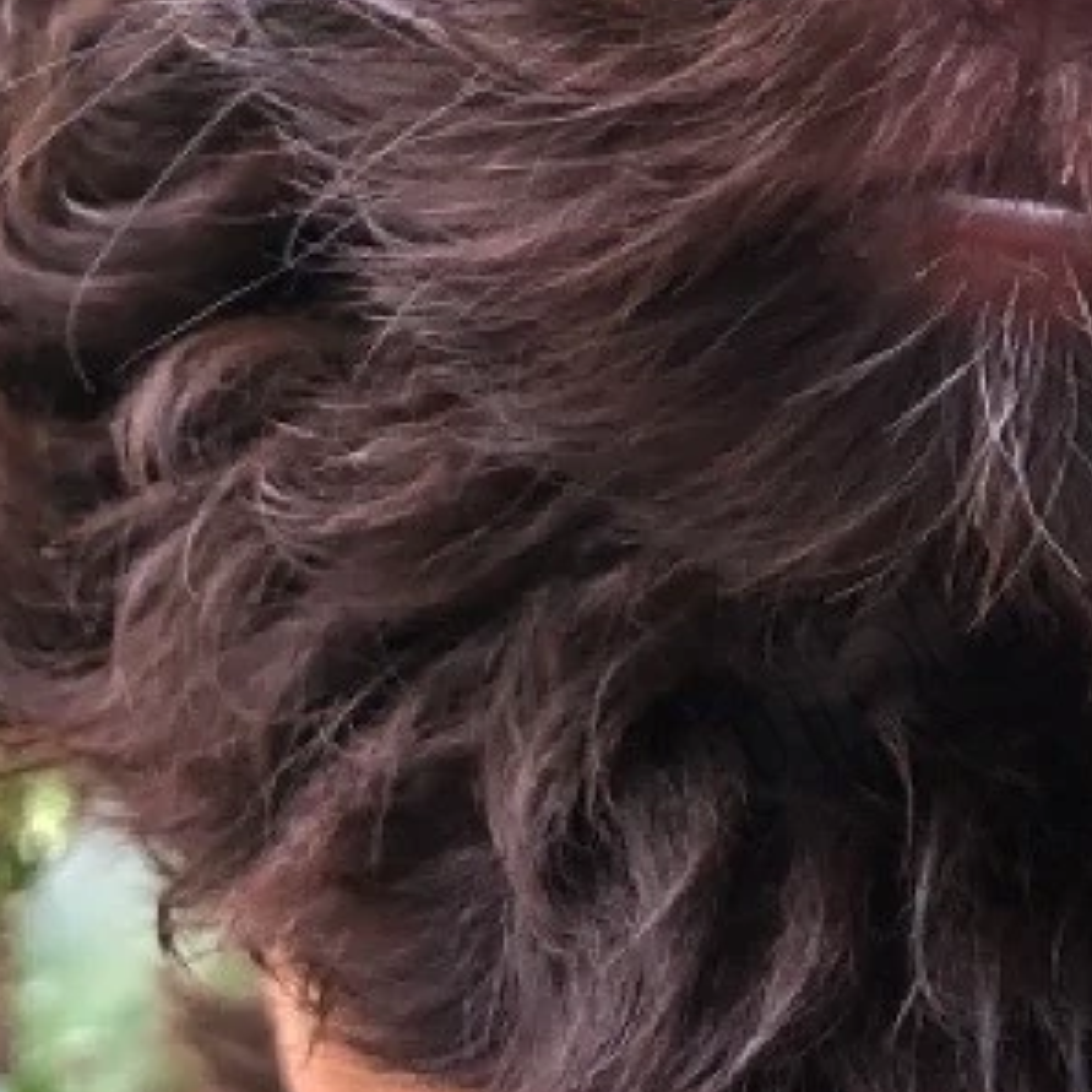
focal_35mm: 111
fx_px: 3962
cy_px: -224
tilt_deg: -4.4
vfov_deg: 15.1
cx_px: 1243
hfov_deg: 15.2
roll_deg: -5.6
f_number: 1.8
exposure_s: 1/120
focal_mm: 3.99
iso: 100
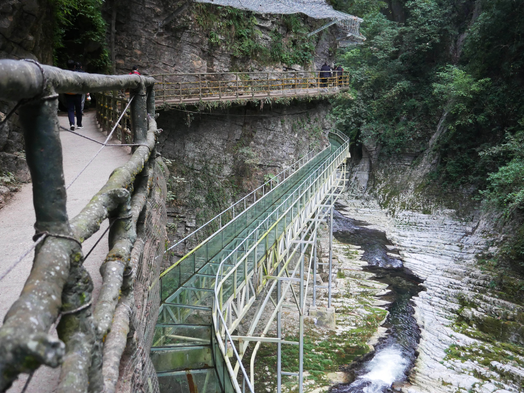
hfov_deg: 52.6
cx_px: 267
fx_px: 530
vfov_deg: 40.7
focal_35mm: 35
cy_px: 191
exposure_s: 1/60
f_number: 4
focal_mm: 17
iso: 1250
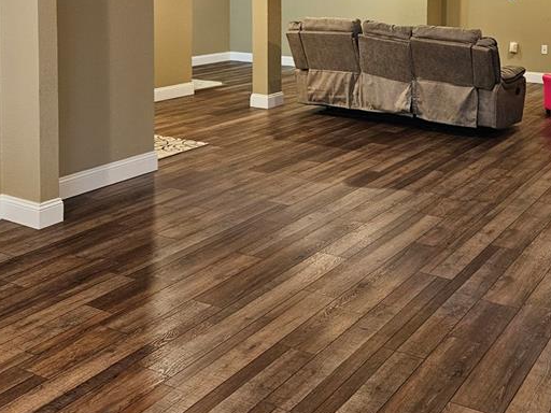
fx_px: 732
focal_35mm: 46
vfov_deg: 30.2
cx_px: 368
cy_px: 41
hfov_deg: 40.7
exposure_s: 1/40
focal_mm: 5.4
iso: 500
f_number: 1.8
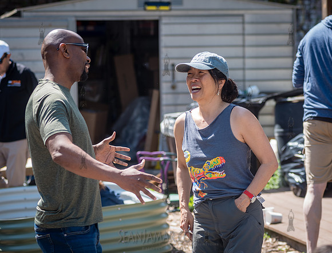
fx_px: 1368
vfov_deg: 10.6
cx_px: 235
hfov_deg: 13.8
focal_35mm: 142
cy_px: 111
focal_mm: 105
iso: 100
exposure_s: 1/320
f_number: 4
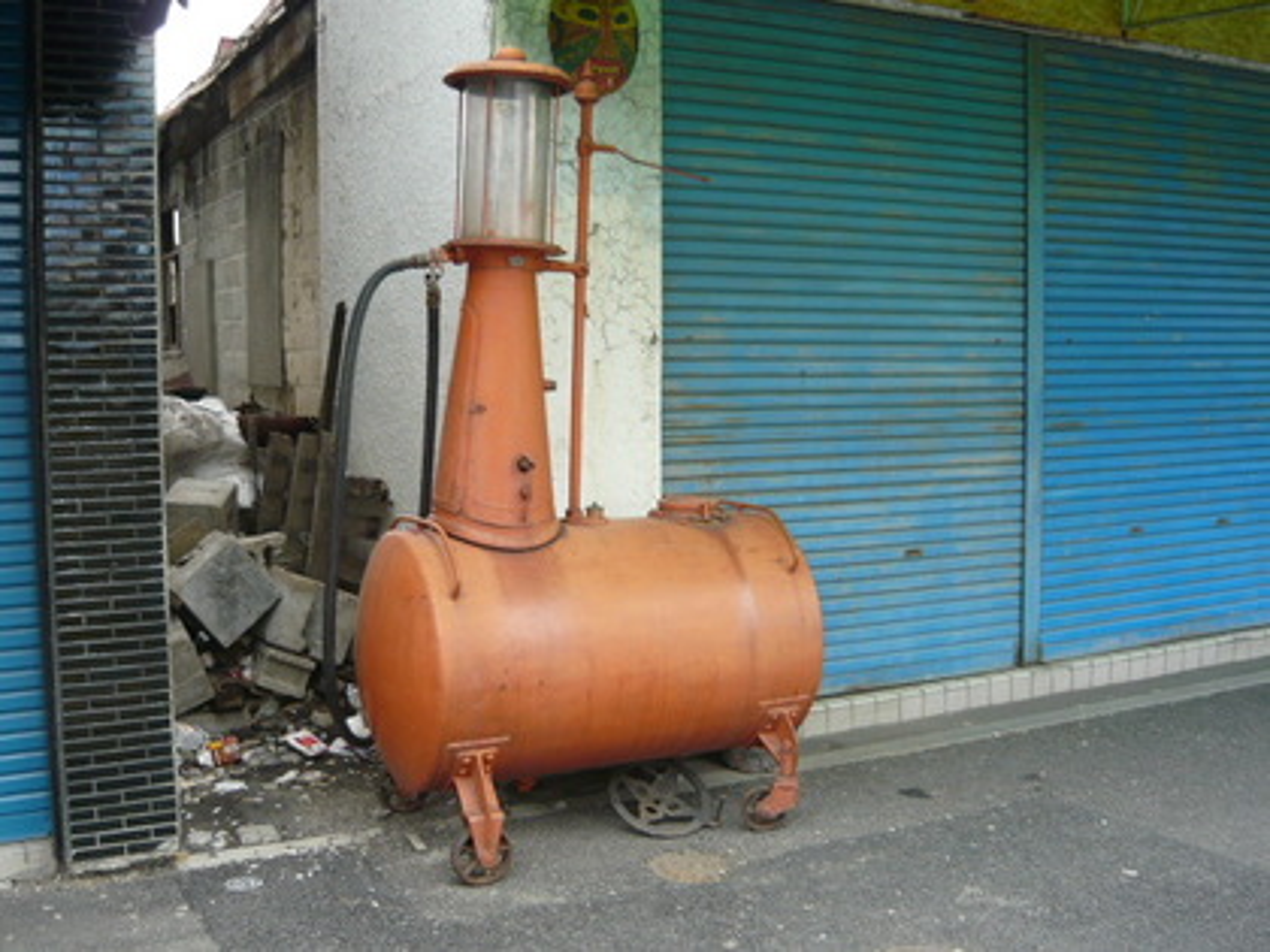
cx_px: 635
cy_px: 476
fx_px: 1357
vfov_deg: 38.7
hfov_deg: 50.1
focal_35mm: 37
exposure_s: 1/100
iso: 100
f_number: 2.8
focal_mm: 5.5
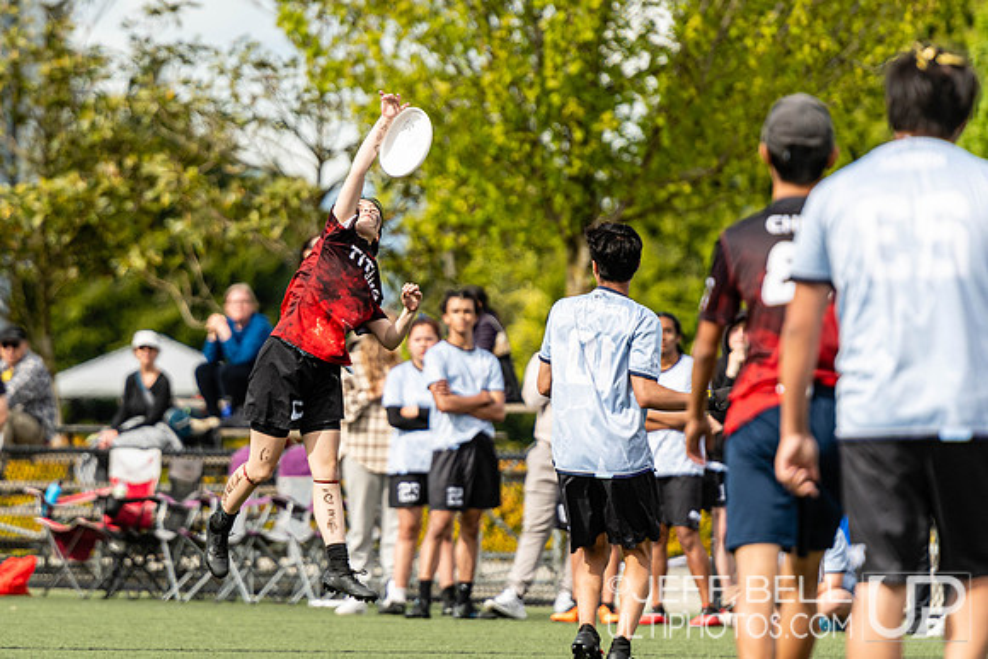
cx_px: 375
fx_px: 10750
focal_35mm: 392
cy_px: 287
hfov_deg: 5.3
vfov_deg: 3.5
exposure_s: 1/2500
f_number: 2.8
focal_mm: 200
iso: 200
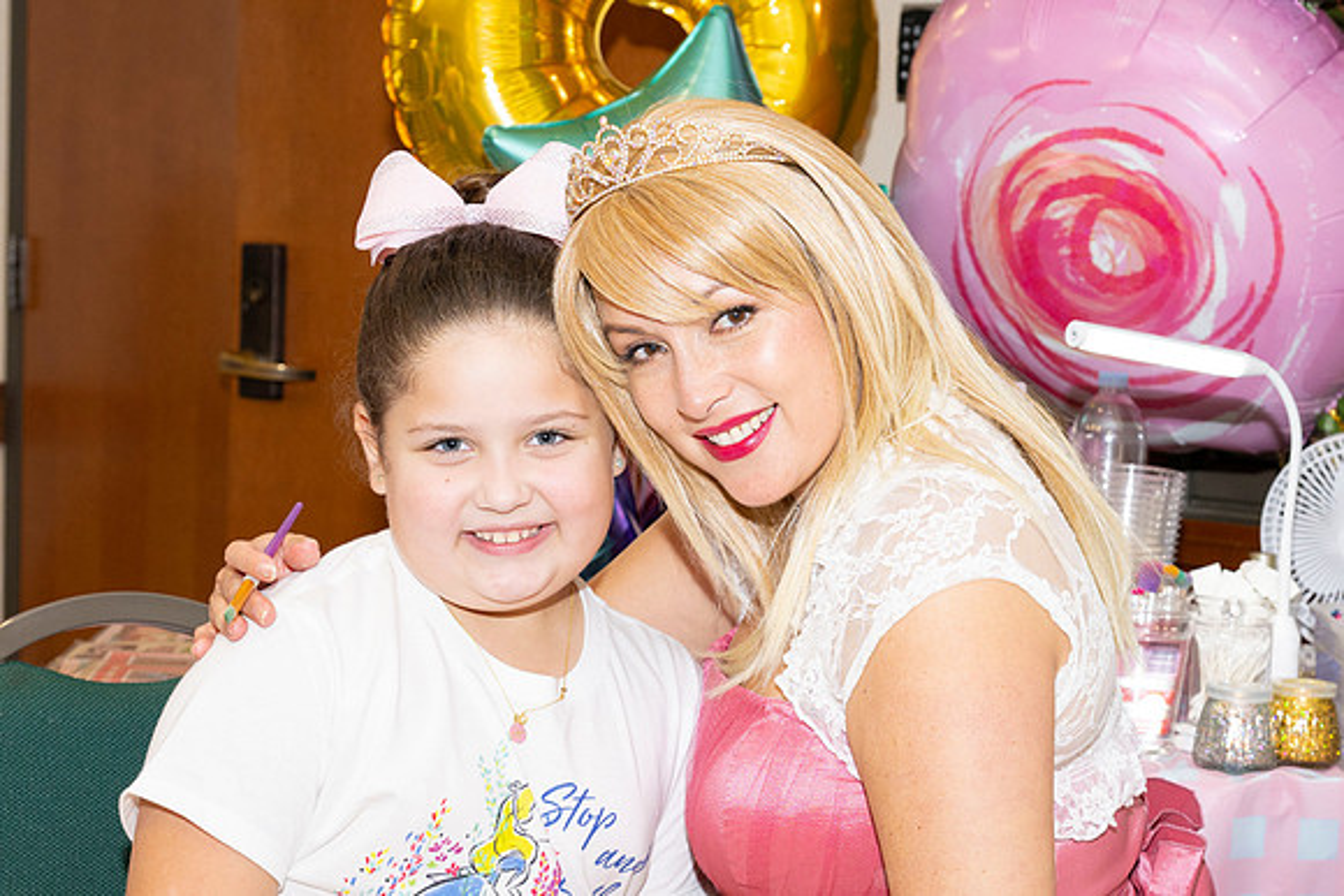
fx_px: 2898
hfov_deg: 26.0
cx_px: 832
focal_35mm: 78
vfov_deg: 17.5
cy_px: 641
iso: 400
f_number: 5
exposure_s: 1/100
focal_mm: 42
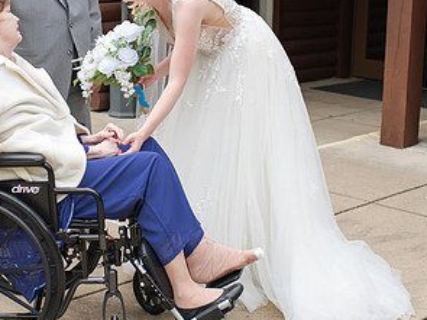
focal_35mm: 74
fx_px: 912
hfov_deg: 26.1
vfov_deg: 19.8
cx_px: 119
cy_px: 97
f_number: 3.2
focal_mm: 35
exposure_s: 1/640
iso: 100
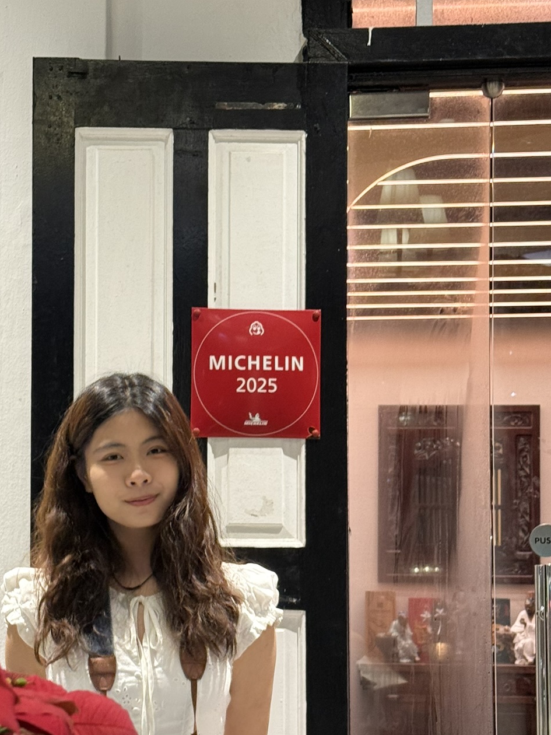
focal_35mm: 78
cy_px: 479
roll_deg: -0.2
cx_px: 162
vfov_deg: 24.9
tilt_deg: +4.8
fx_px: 1655
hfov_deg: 18.8
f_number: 1.78
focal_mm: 6.76
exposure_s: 1/33
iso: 200
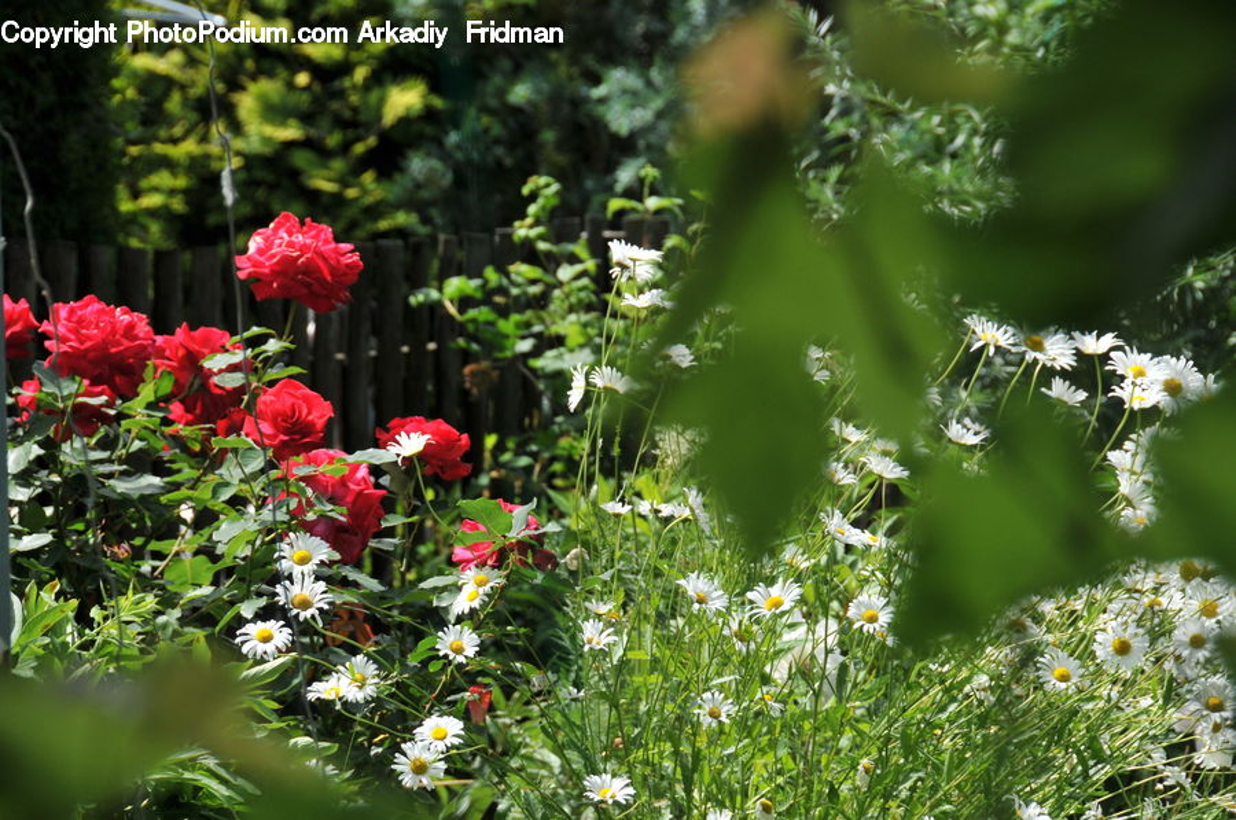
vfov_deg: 5.4
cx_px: 618
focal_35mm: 255
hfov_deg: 8.1
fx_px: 8741
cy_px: 410
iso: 250
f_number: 8
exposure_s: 1/400
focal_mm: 170
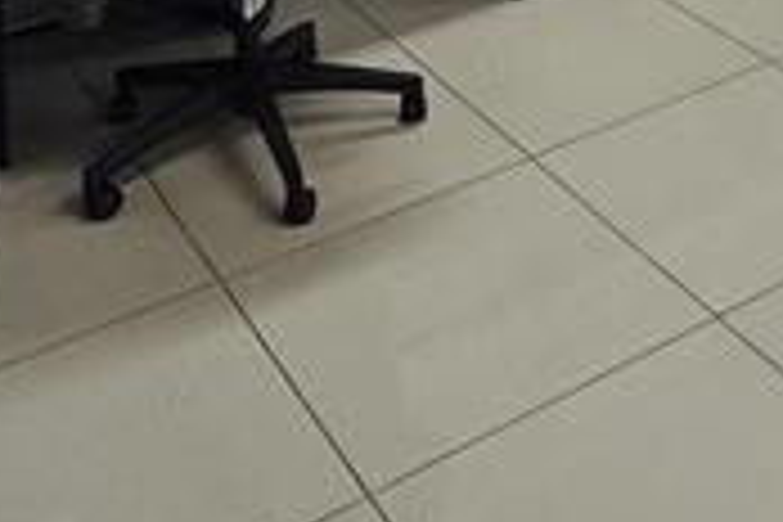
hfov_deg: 30.4
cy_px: -558
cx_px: 756
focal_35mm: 62
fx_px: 1348
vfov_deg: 16.2
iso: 200
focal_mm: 2.2
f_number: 2.2
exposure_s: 1/50
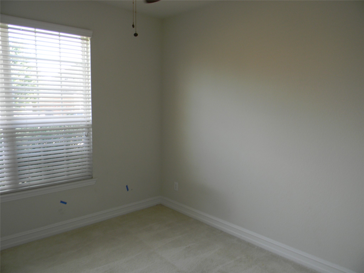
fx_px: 294
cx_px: 182
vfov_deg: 49.7
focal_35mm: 28
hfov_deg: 63.4
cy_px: 136
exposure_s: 1/30
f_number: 3.5
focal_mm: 5
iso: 109
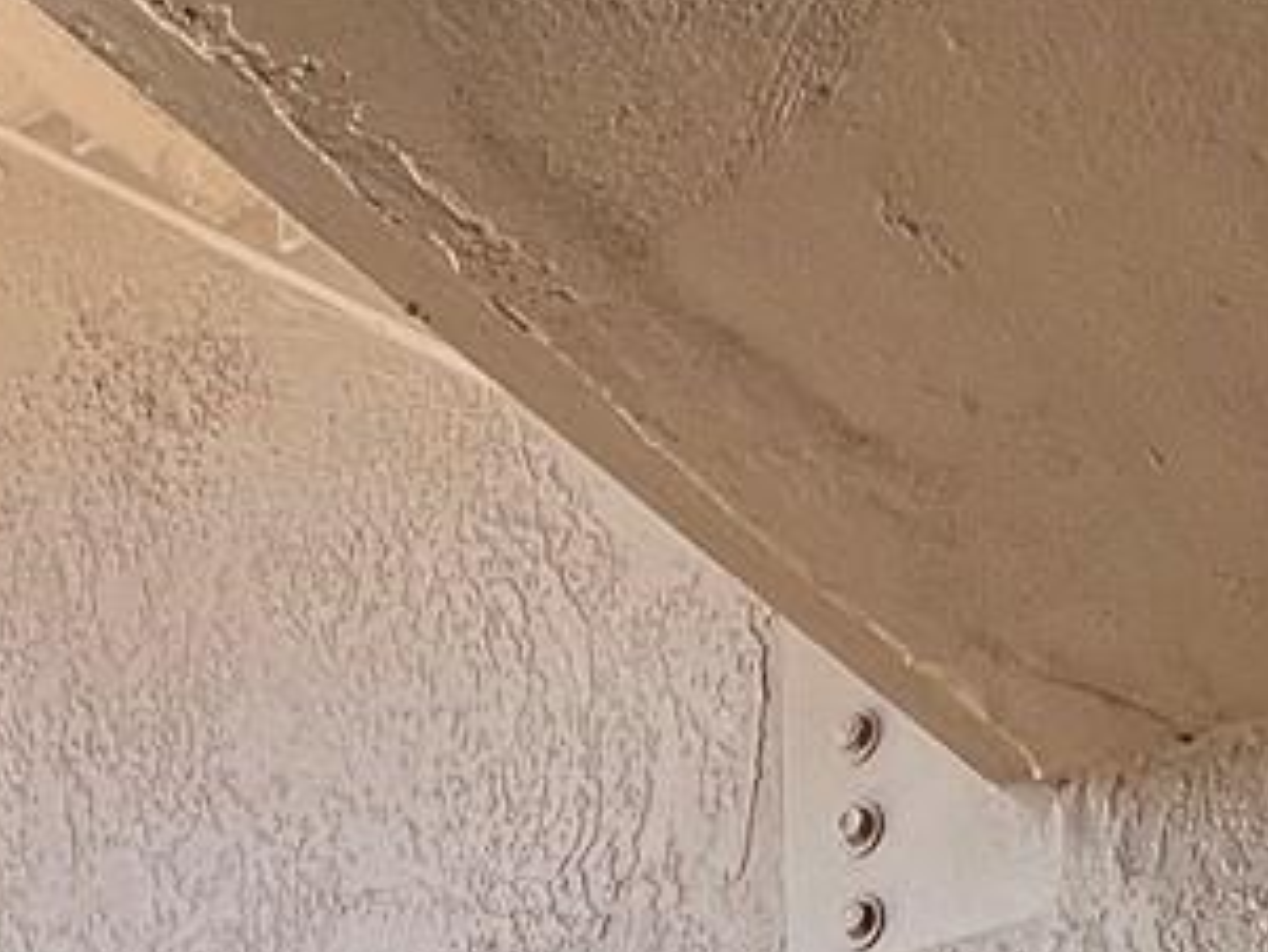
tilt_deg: -5.3
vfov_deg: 14.3
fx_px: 2529
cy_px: 2296
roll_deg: +0.9
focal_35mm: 69
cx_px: 476
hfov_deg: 28.1
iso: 32
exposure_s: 1/124
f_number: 1.8
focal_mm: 1.57
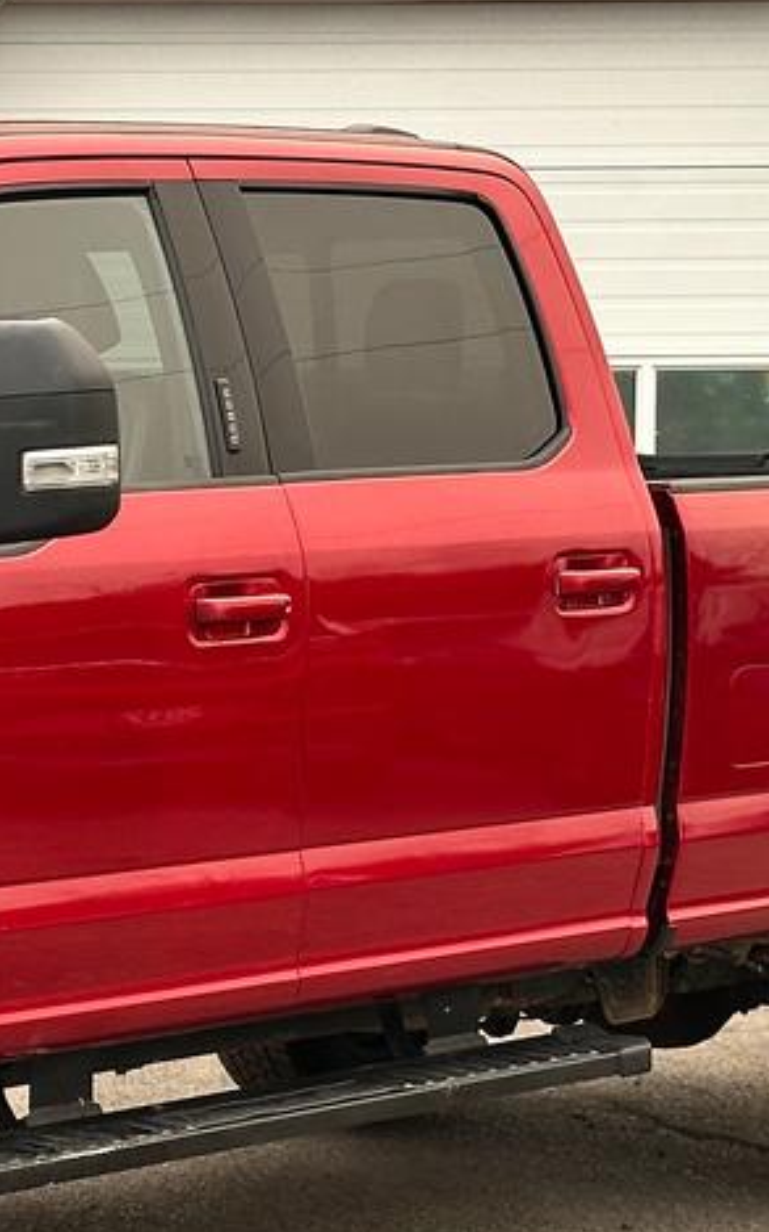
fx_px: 4662
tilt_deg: -4.8
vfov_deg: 15.0
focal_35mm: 139
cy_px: 888
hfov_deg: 9.3
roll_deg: +0.7
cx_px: -194
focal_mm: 6.86
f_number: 1.78
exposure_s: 1/109
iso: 80
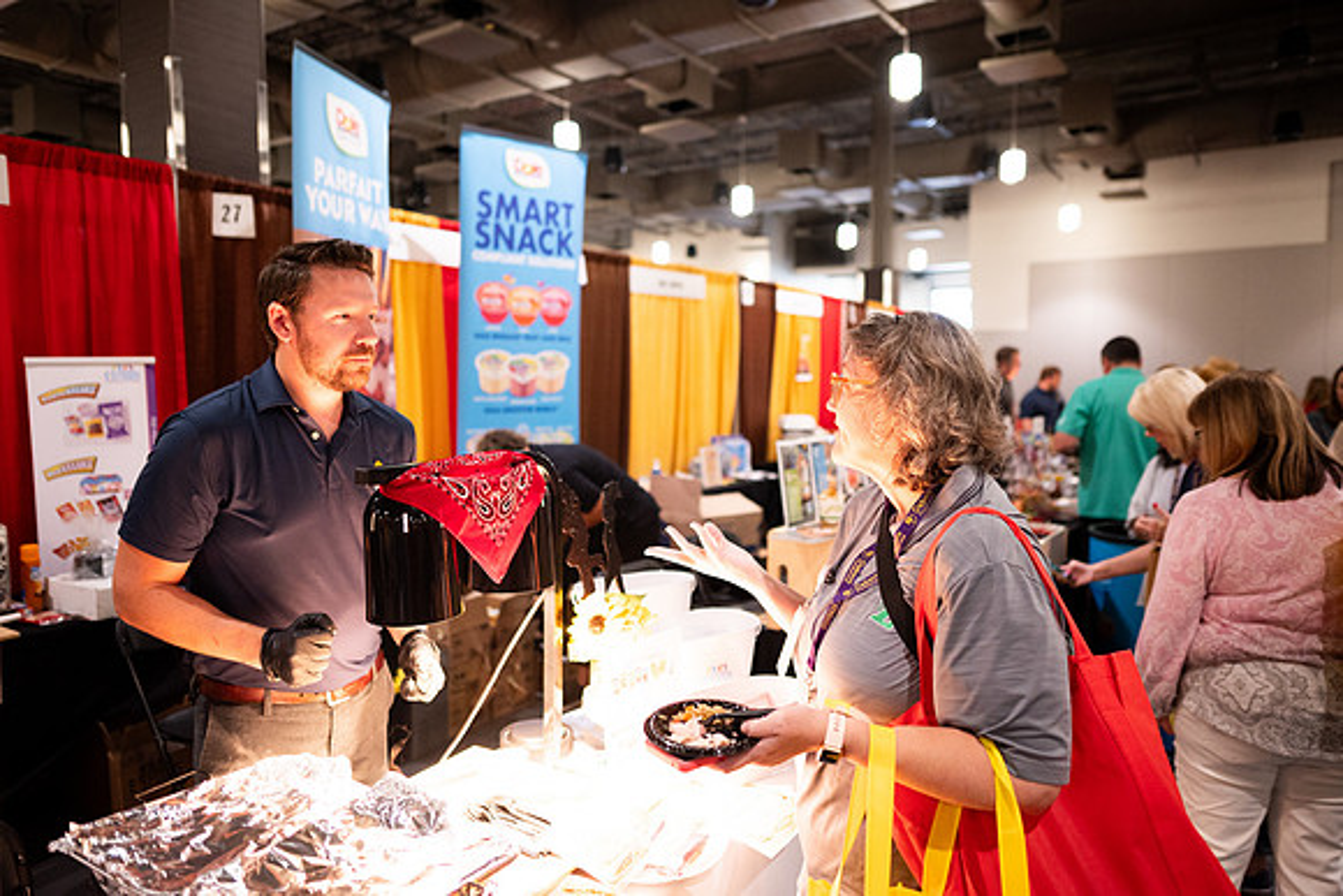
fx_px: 896
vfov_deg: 53.2
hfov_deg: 73.7
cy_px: 448
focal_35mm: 24
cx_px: 672
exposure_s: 1/200
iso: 1250
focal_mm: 24
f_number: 1.8
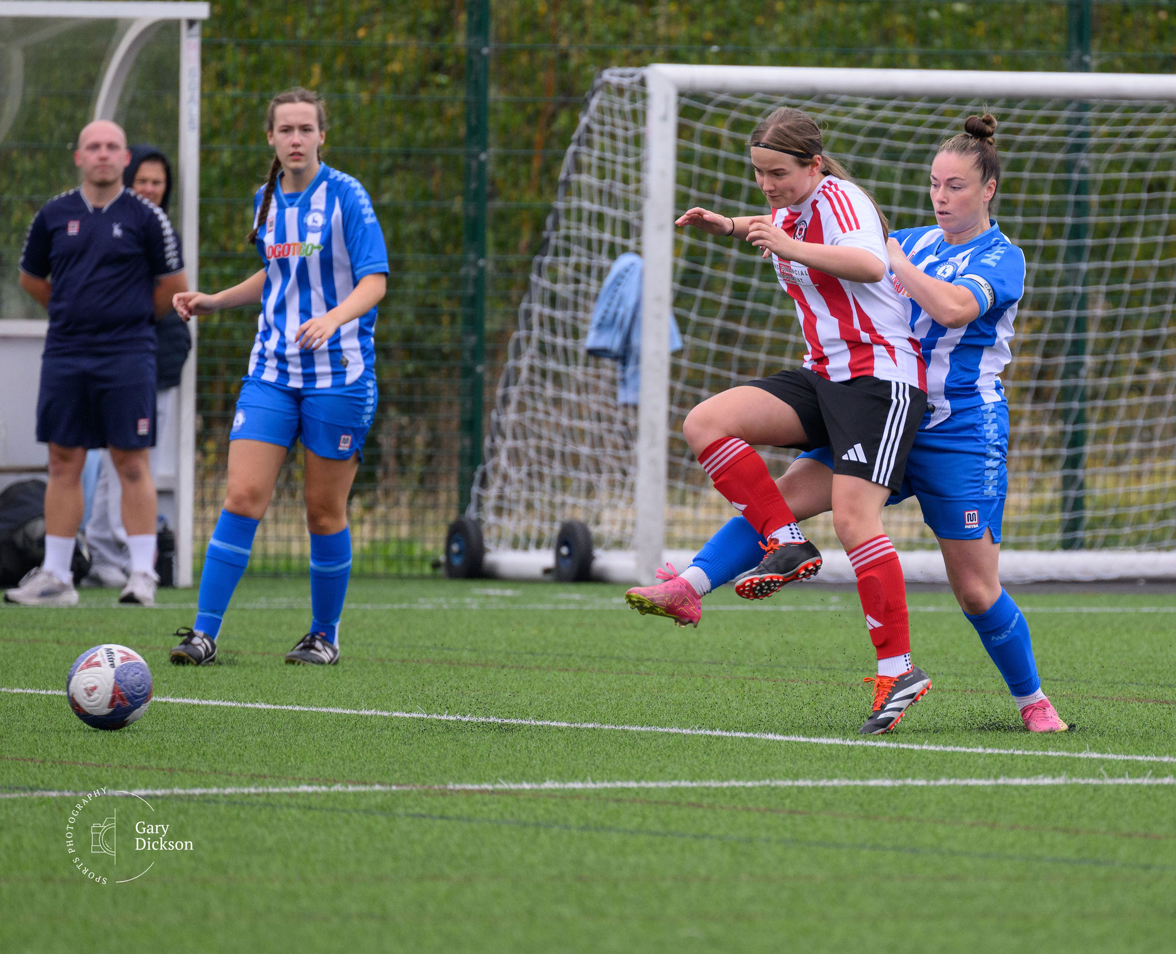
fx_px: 21035
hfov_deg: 3.2
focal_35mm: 601
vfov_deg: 2.6
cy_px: 528
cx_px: 926
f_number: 5.6
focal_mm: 400
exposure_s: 1/1250
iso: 1100
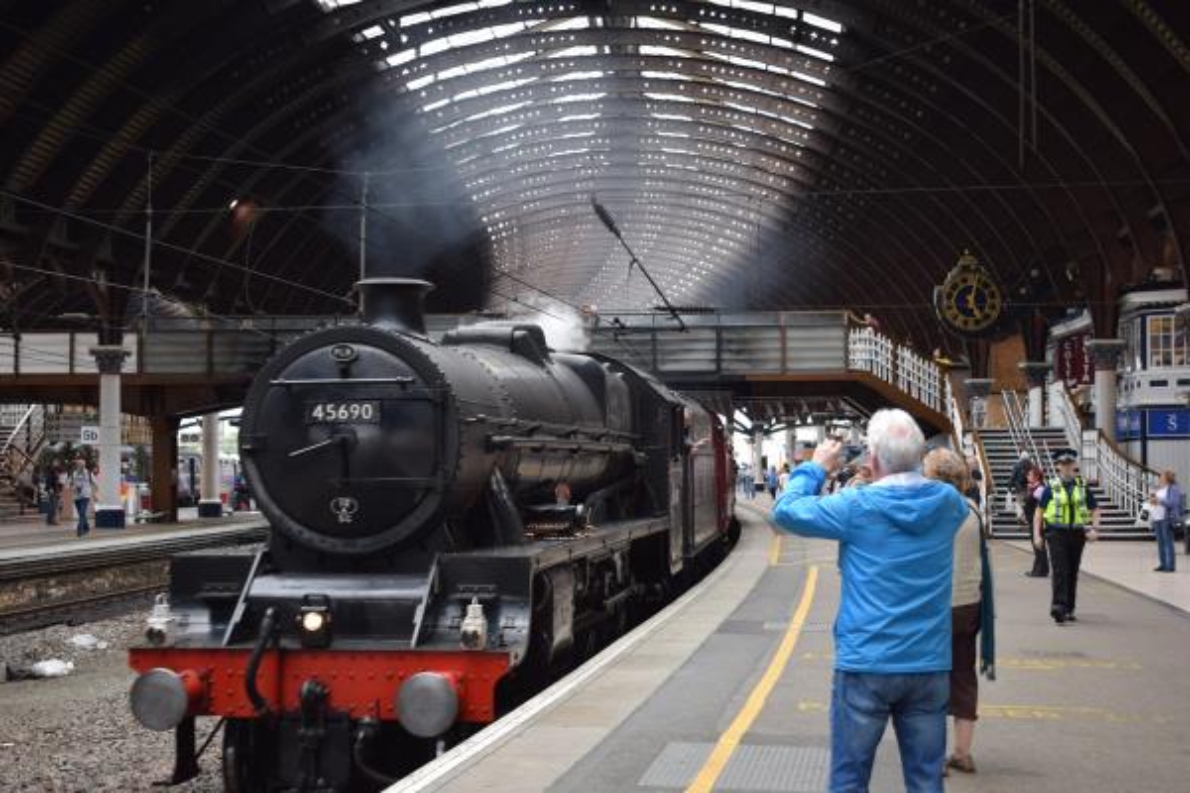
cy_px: 396
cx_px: 595
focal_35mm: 51
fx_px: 1686
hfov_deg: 38.9
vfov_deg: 26.5
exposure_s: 1/80
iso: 400
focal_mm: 34
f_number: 4.5
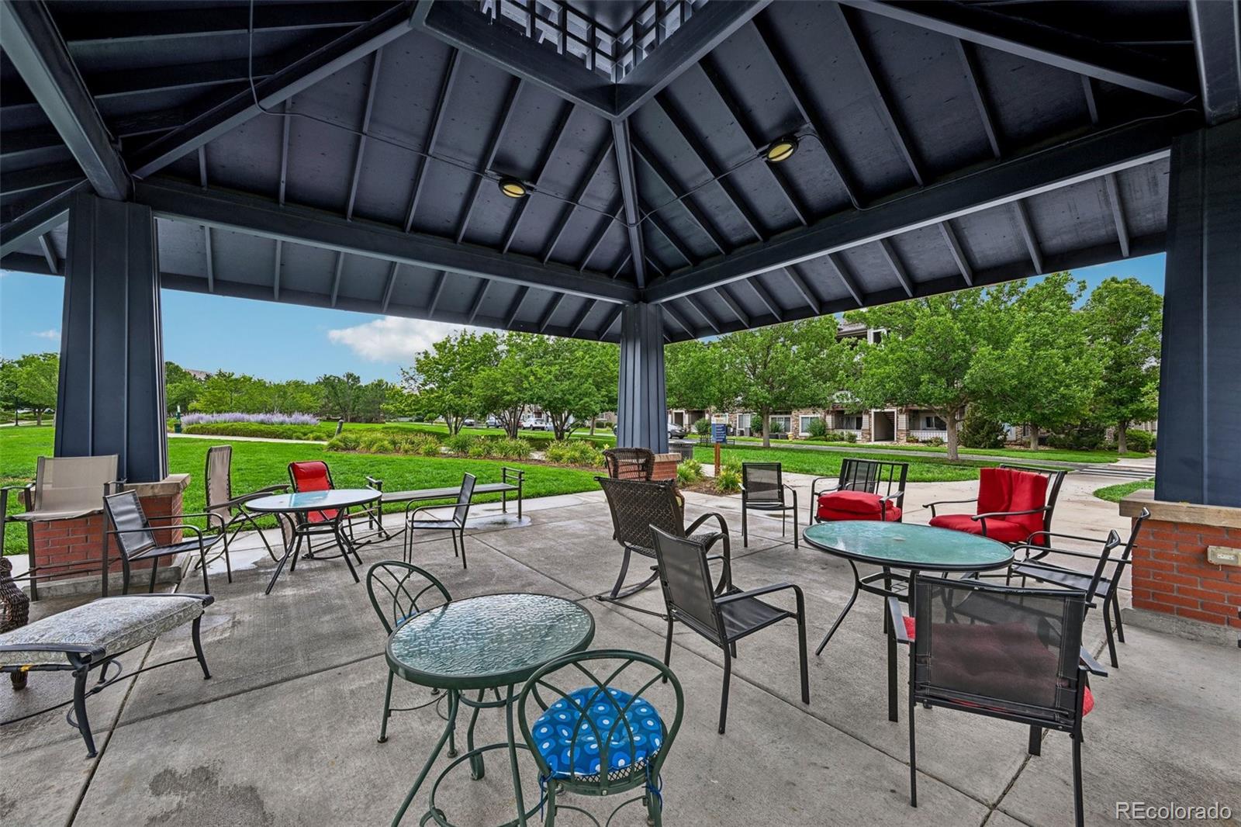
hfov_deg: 104.3
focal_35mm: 14
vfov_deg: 81.2
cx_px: 620
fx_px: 482
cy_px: 414
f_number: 10
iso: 250
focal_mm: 14
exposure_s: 1/15
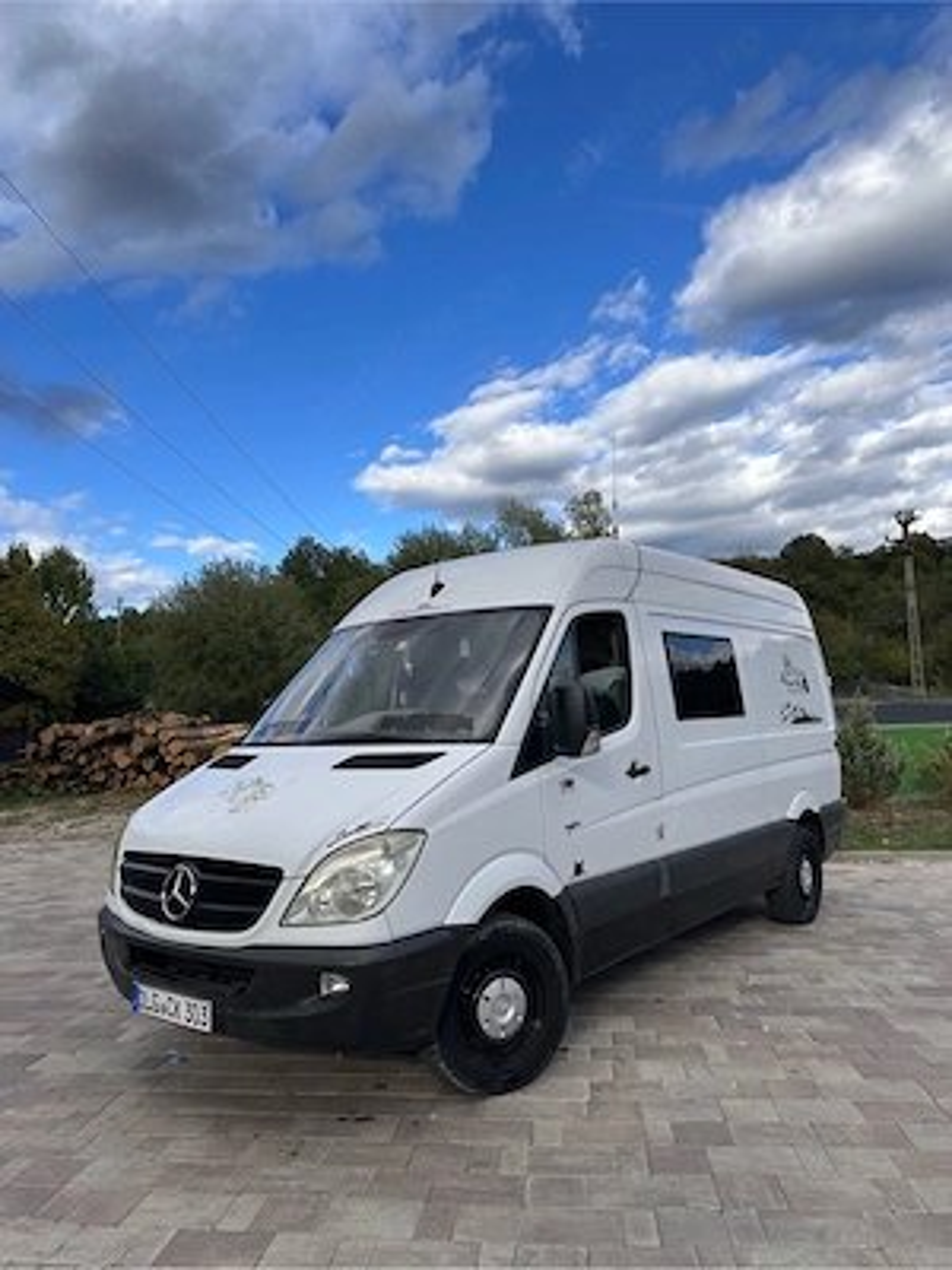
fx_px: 880
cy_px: 635
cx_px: 476
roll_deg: +1.1
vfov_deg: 71.6
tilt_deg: +6.7
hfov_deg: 56.8
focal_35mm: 24
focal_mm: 6.86
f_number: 1.78
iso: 80
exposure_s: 1/1721
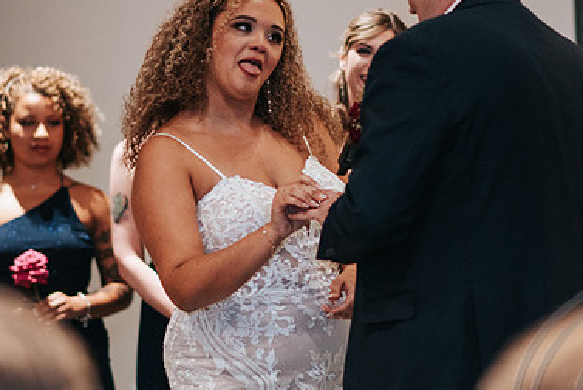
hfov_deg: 10.5
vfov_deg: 7.0
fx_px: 3176
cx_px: 269
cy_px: 154
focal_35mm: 196
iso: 800
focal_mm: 85
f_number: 1.8
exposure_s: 1/160
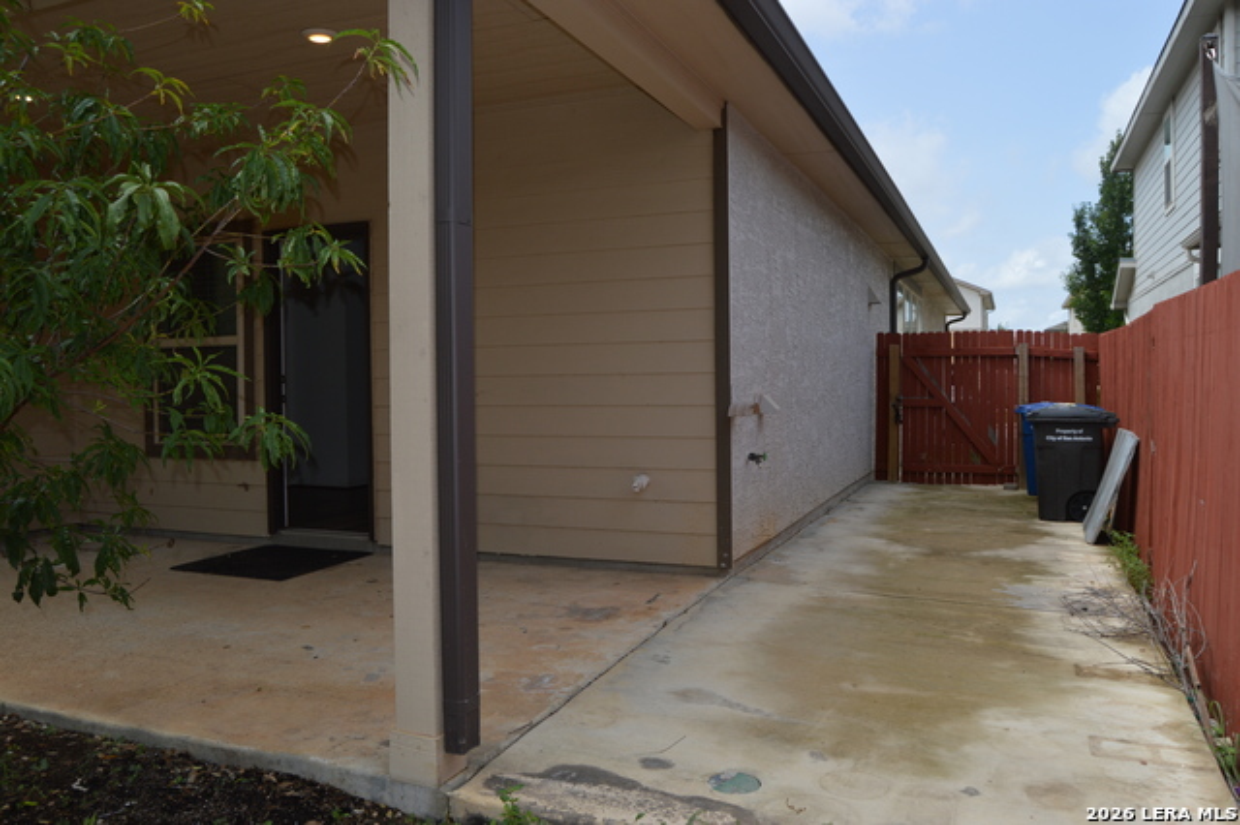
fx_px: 929
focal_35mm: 27
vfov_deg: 47.9
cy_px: 412
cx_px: 620
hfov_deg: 67.4
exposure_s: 1/200
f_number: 7.1
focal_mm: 18
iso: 100
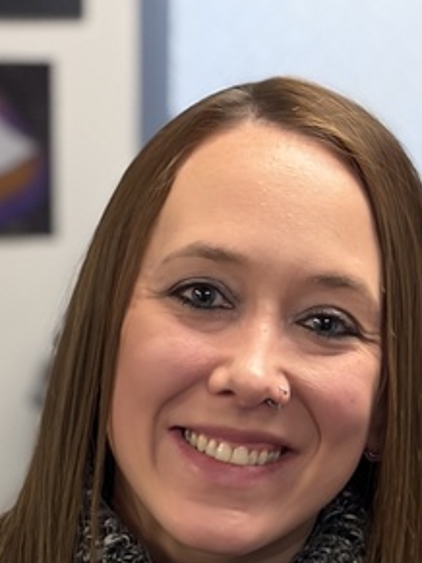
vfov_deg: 10.5
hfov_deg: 8.1
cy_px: 813
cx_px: 196
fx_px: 2977
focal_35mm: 183
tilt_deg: -16.8
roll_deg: +0.9
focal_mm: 5.96
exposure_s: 1/40
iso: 125
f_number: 1.6
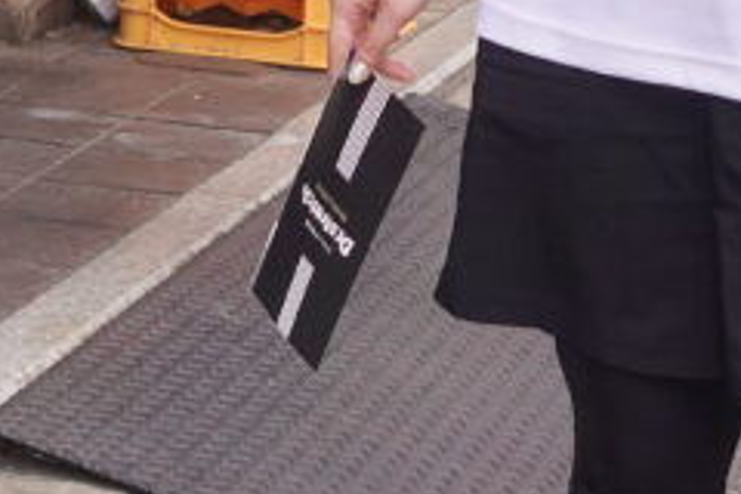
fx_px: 4302
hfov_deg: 9.8
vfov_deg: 6.4
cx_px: 120
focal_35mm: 209
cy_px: -486
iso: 125
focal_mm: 18.4
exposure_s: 1/200
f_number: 4
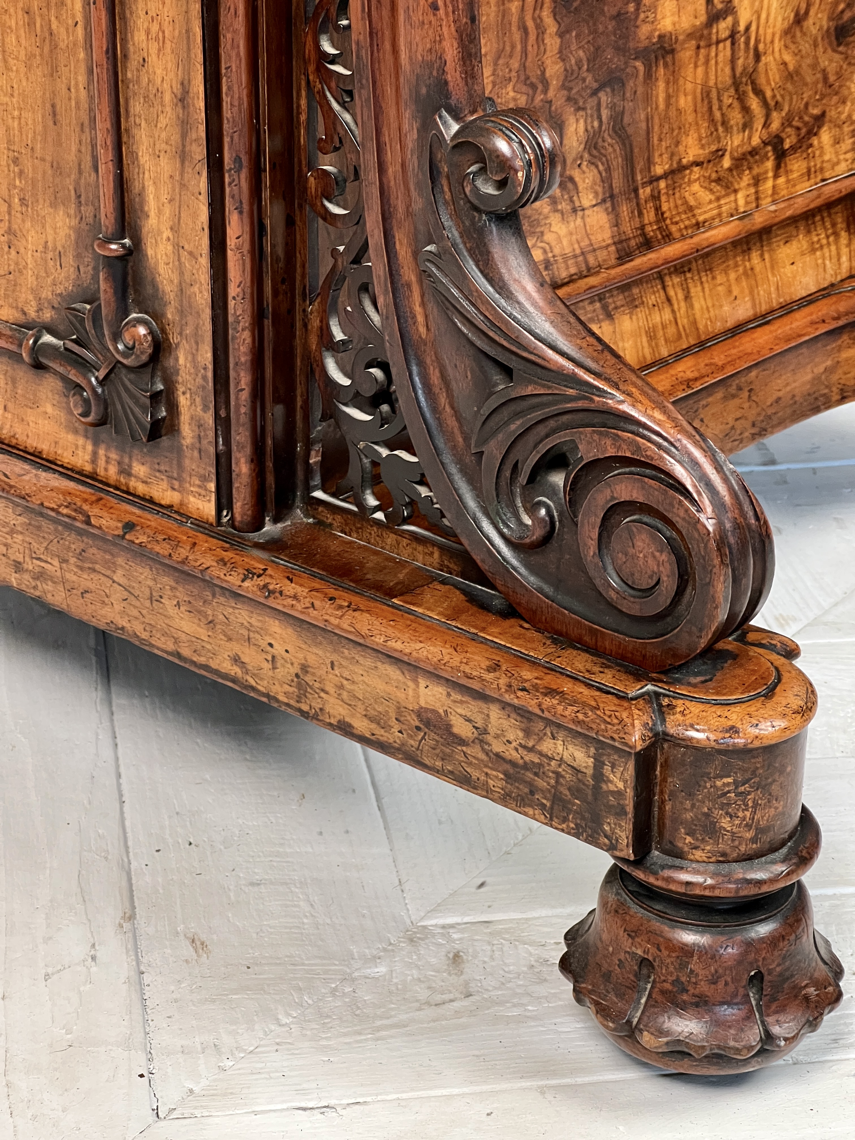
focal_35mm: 77
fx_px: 2536
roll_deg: -1.1
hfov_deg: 19.1
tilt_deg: -25.8
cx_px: 428
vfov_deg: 25.3
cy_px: 570
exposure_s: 1/60
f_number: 2.8
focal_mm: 9
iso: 320
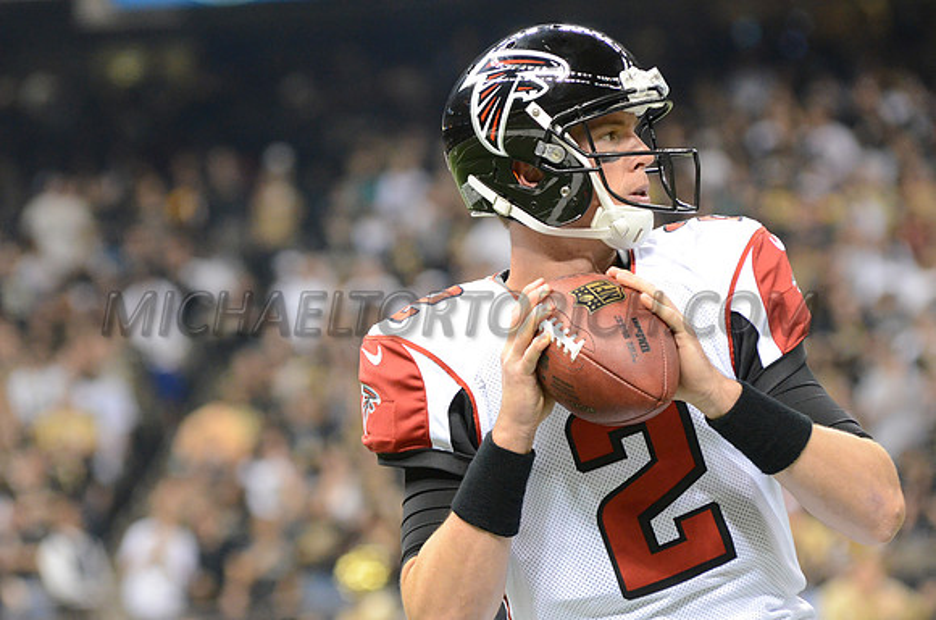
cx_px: 468
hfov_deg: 6.9
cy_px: 310
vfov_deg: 4.6
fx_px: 7783
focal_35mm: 300
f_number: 5
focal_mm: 200
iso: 3200
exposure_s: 1/640
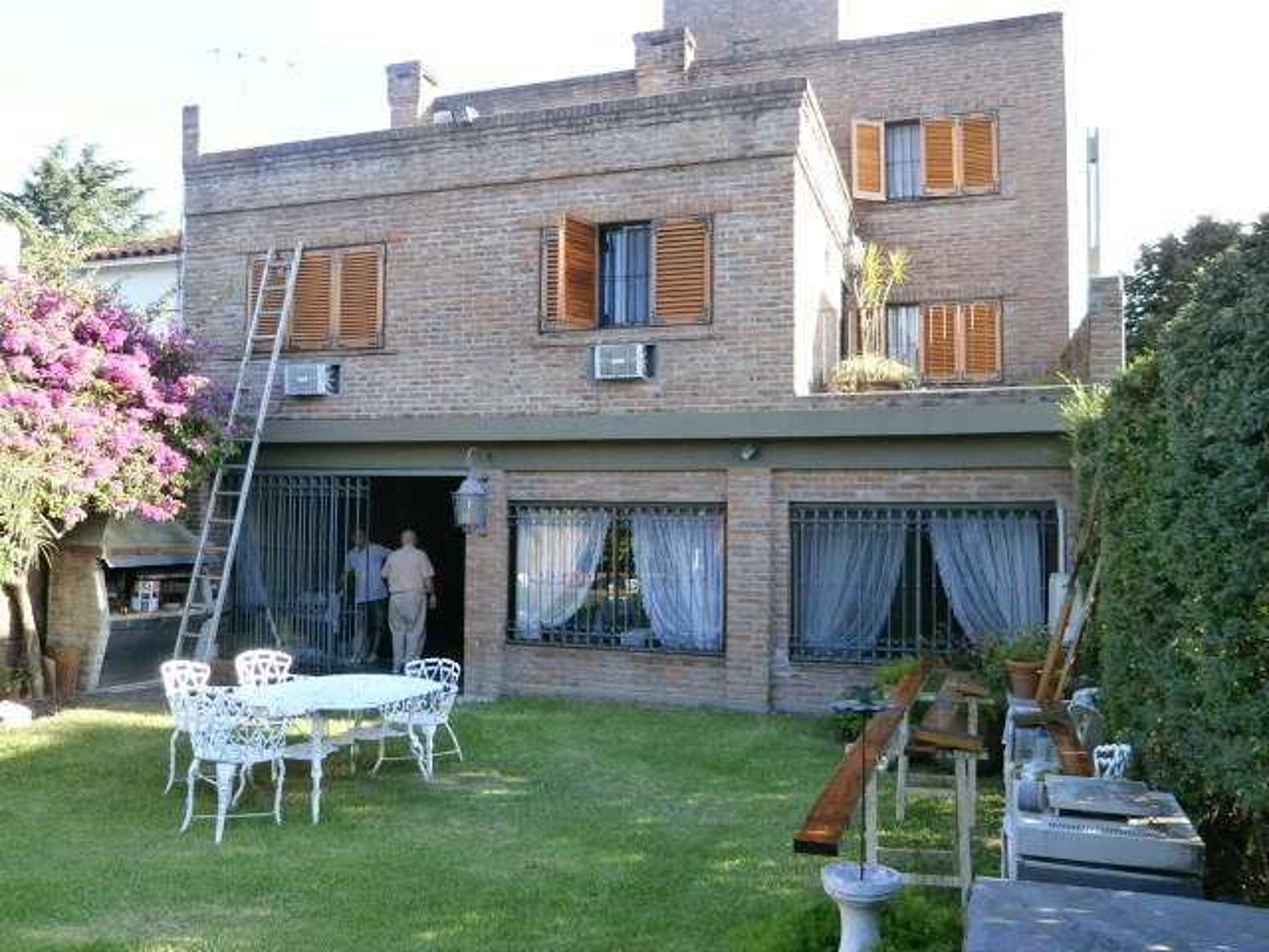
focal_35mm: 26
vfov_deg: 53.1
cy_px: 476
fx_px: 953
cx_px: 634
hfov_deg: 67.3
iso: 100
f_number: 2.8
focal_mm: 4.7
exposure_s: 1/160
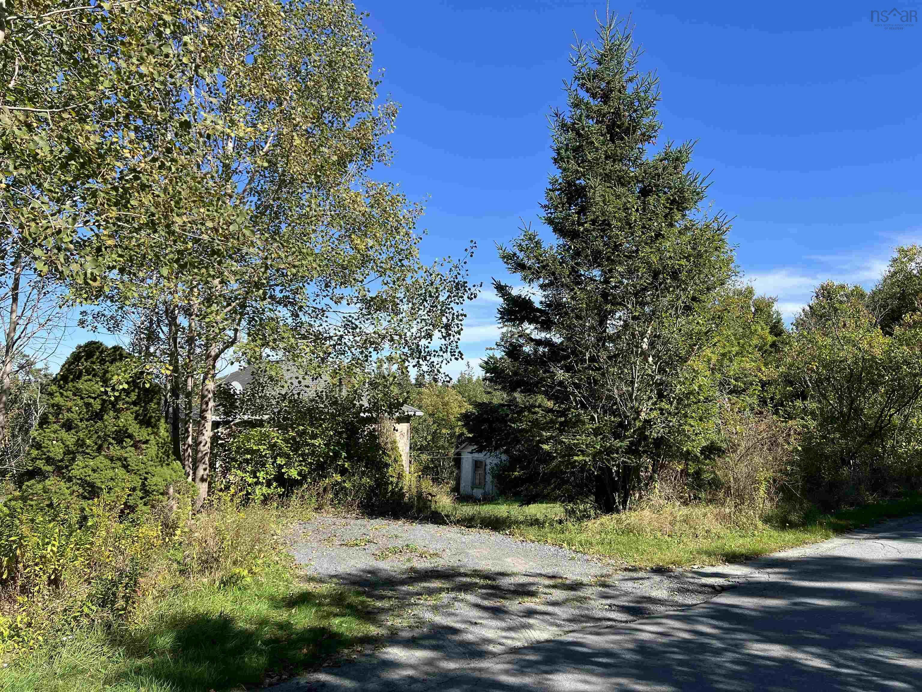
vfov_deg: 53.1
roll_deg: +0.0
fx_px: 693
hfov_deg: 67.3
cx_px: 461
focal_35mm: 26
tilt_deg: +3.2
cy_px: 346
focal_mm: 5.7
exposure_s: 1/2299
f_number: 1.5
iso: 50
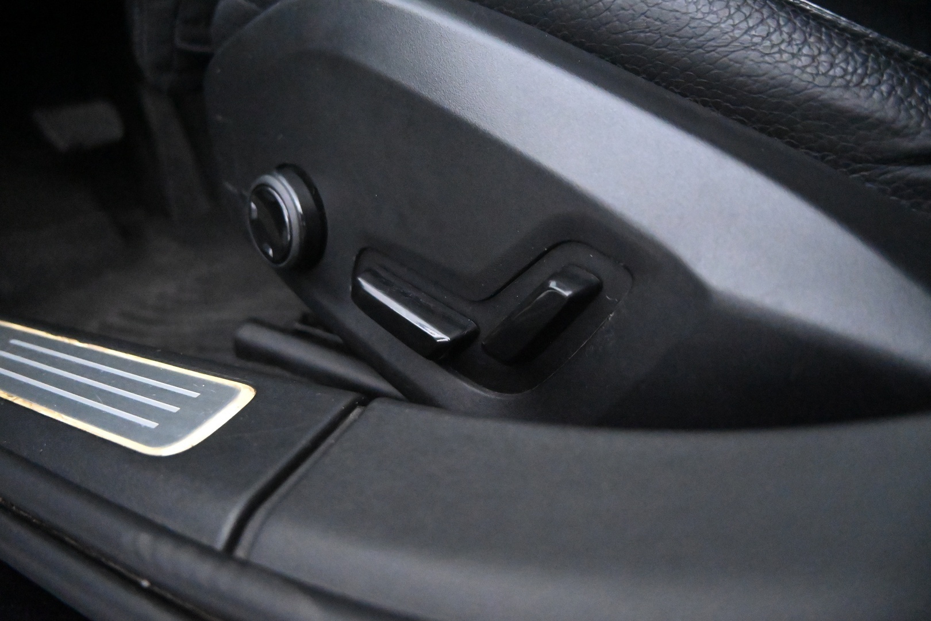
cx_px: 466
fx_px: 1939
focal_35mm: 75
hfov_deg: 27.0
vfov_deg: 18.2
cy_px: 310
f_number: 7.1
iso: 16000
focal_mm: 50
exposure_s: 1/80
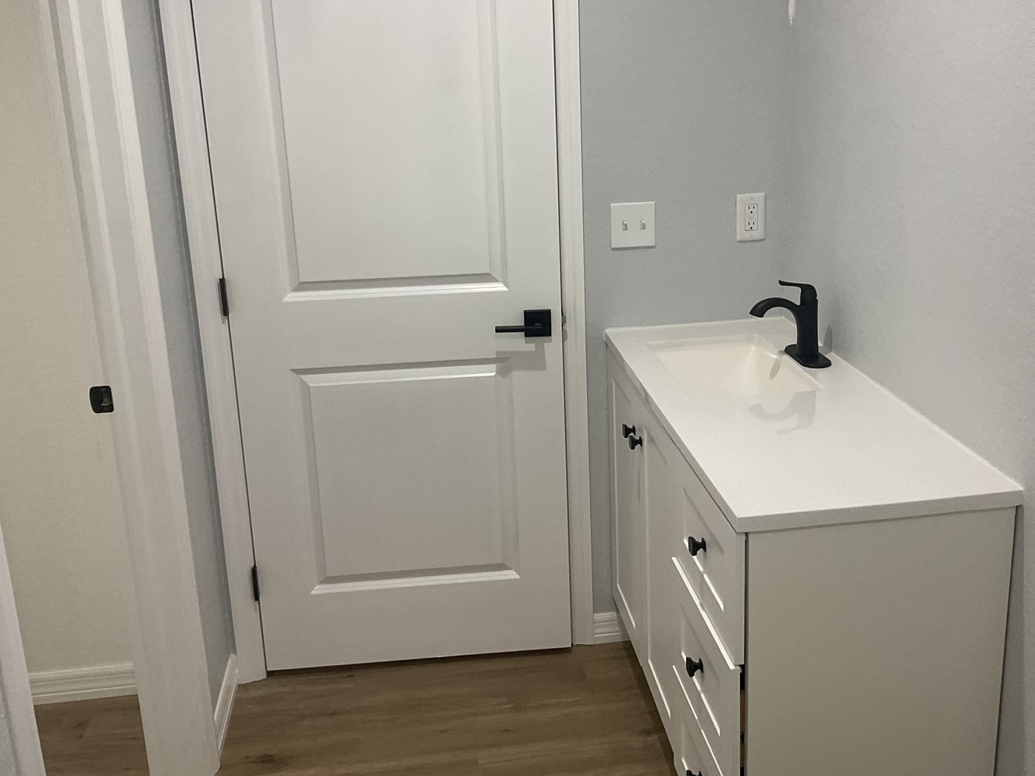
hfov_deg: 52.6
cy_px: 308
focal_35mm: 35
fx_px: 1046
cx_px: 560
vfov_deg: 40.5
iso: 64
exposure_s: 1/120
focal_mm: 3
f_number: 1.8
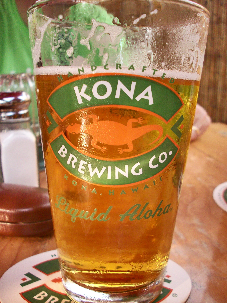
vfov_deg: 50.1
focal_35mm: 37
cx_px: 114
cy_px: 152
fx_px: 324
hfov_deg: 38.7
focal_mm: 6.2
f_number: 2.8
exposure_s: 1/236
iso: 160
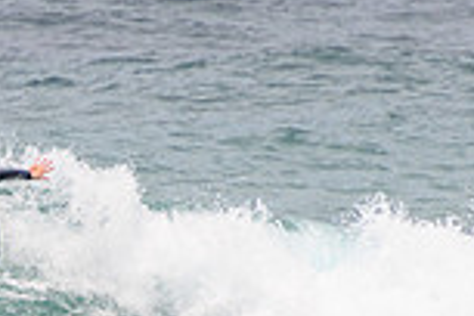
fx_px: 27529
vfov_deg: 0.7
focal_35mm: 2091
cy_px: 280
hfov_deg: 1.0
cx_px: -63
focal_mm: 400
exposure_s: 1/2000
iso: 140
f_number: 5.6
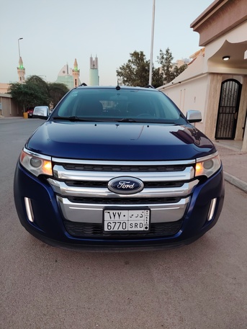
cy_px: 164
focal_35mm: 24
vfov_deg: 71.6
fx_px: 228
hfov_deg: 56.8
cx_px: 124
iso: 109
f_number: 1.75
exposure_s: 1/50
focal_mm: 5.25
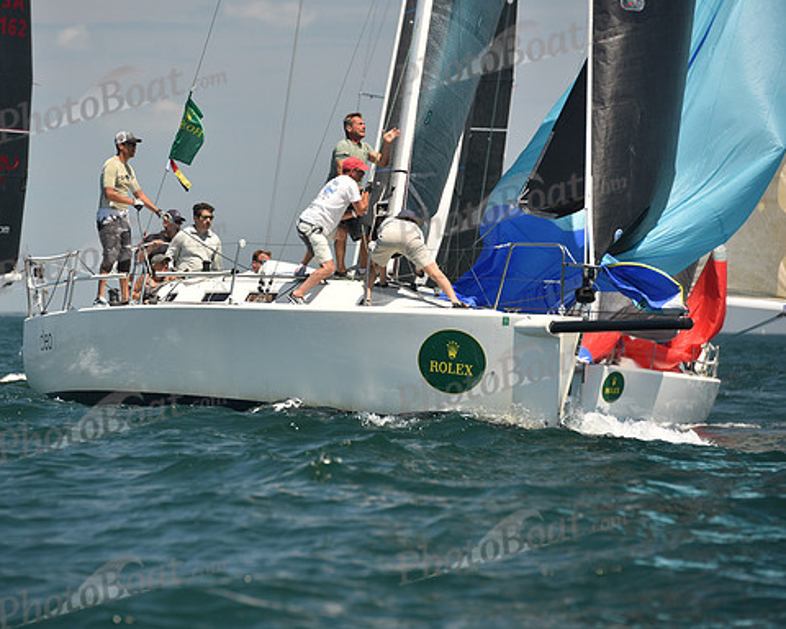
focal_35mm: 227
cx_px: 313
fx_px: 5281
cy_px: 314
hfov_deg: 8.5
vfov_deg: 6.8
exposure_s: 1/1000
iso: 320
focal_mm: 200
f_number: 5.6
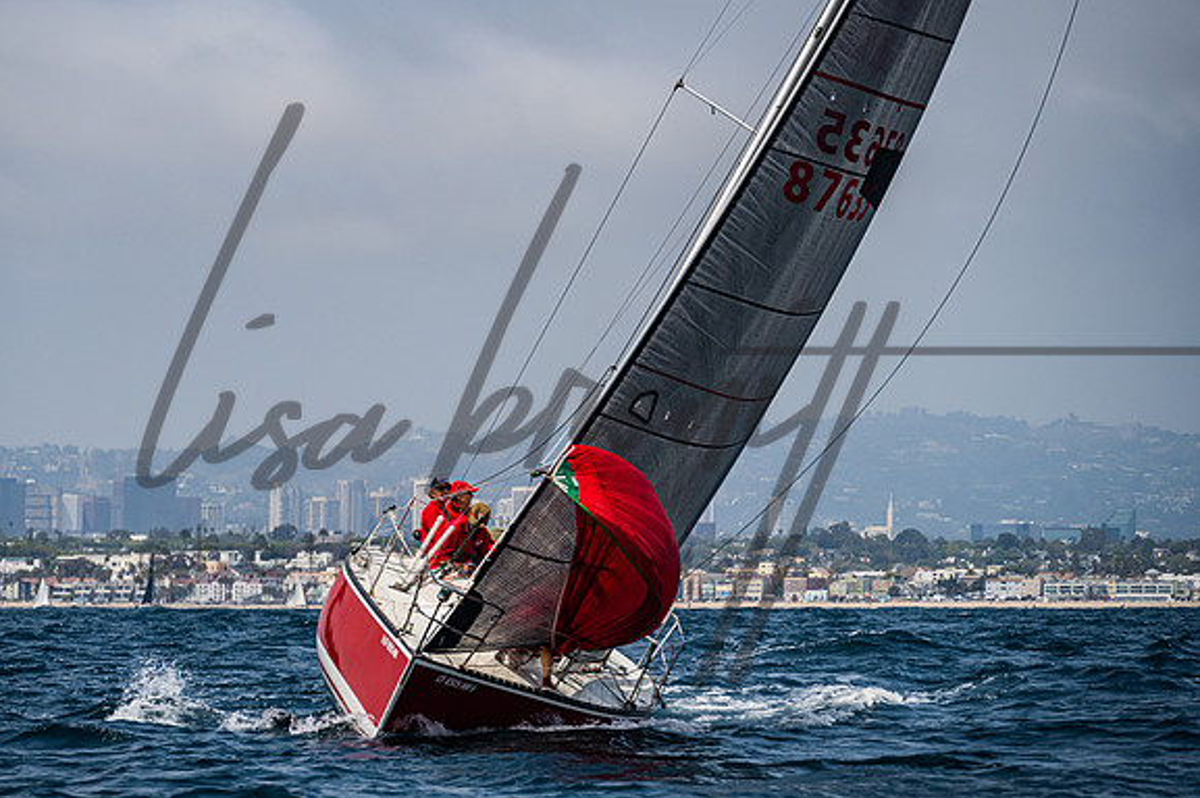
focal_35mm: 262
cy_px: 360
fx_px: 8728
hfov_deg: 7.9
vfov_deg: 5.2
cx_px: 451
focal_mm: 200
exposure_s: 1/1000
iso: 250
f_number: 6.3
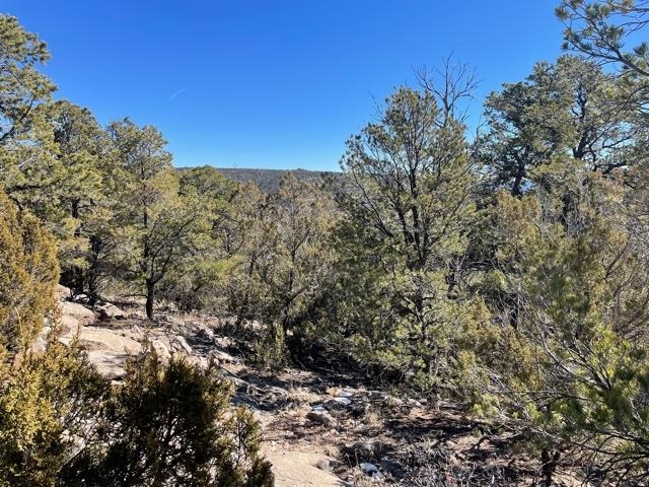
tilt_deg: -5.9
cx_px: 324
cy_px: 244
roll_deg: +0.9
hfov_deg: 67.3
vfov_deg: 53.1
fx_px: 487
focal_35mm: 26
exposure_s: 1/2132
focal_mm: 4.2
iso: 32
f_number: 1.6
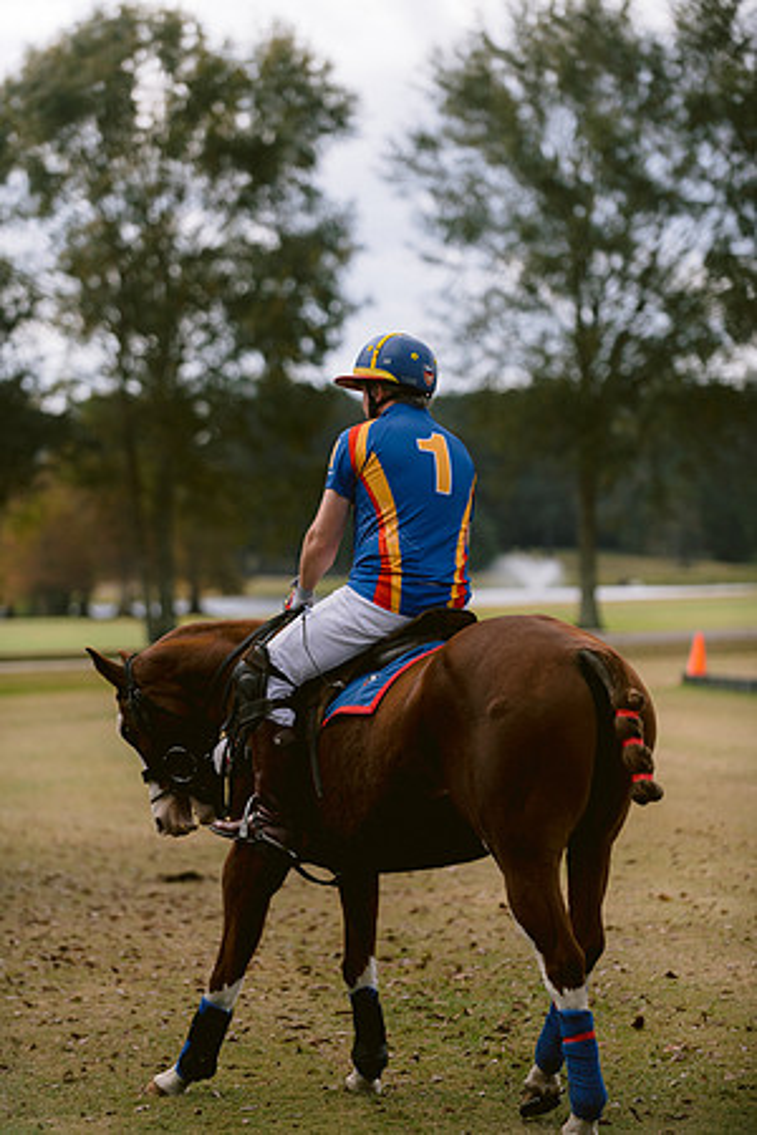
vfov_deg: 16.4
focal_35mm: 125
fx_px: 3942
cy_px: 568
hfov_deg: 11.0
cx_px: 378
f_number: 2.8
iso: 200
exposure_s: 1/5000
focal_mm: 125
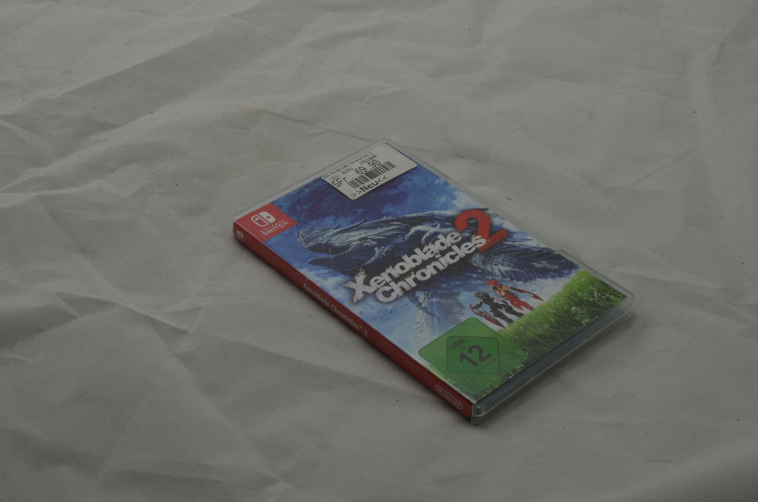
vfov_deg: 22.5
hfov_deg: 33.5
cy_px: 251
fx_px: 1261
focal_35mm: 60
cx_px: 379
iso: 100
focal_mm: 40
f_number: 20
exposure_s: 1/4
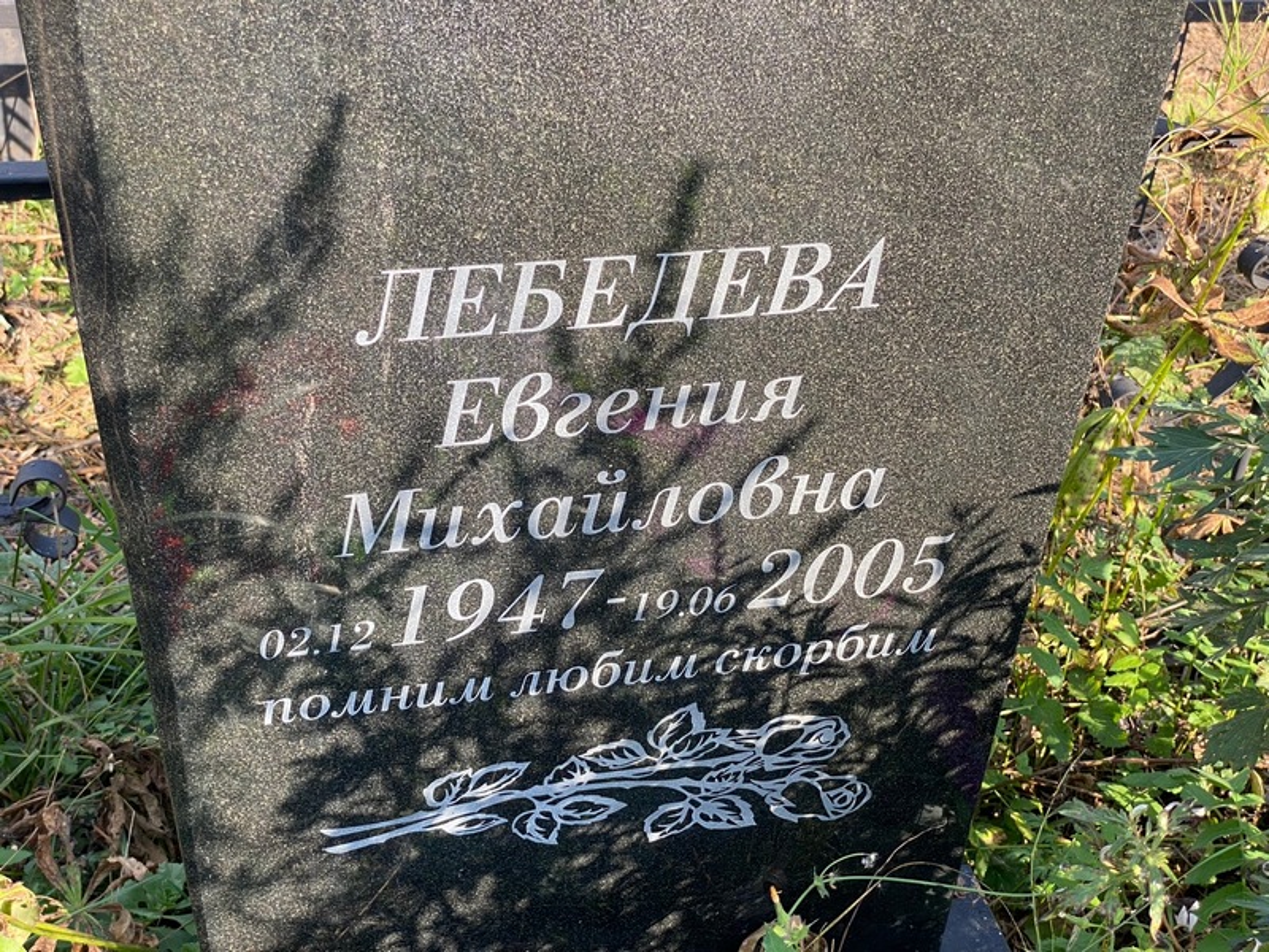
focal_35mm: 52
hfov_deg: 36.8
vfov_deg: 28.0
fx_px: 1906
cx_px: 634
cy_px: 476
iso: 20
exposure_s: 1/207
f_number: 2
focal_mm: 6
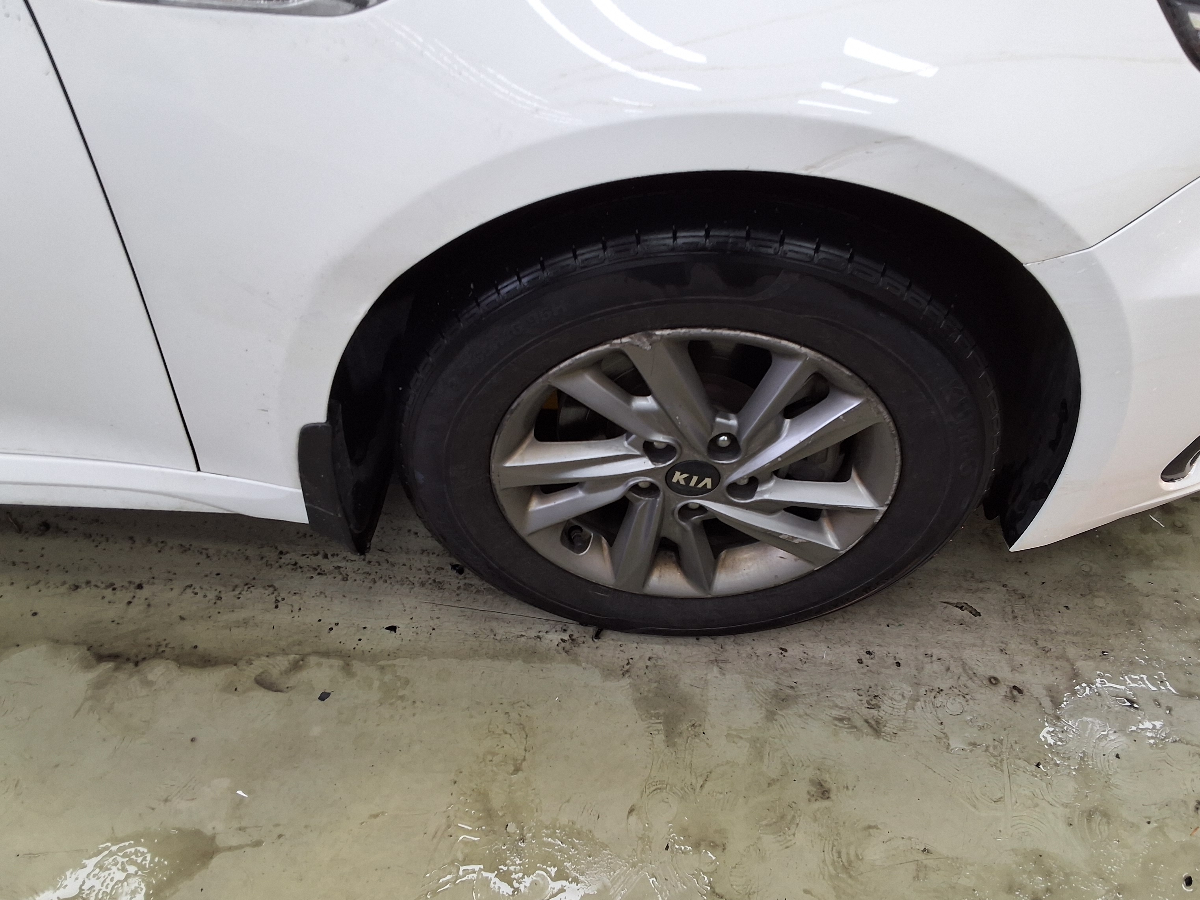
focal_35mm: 30
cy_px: 463
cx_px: 630
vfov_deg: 46.8
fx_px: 1040
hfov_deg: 59.9
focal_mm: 2.91
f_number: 1.9
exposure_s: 1/60
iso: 50
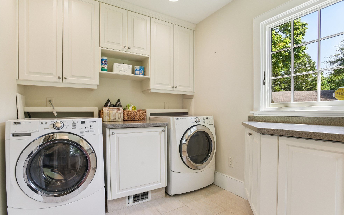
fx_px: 169
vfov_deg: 65.0
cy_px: 113
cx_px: 174
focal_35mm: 18
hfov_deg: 91.1
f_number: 11
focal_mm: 17
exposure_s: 1/60
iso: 400
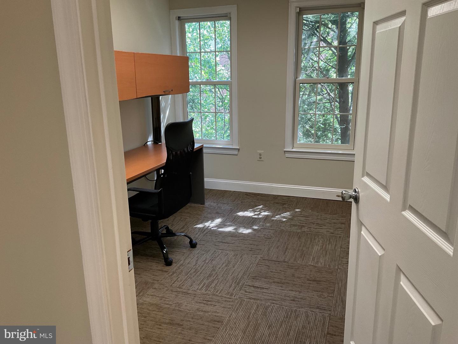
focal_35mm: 29
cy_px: 172
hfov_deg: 61.7
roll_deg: +1.0
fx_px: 384
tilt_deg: -14.9
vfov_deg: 48.2
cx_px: 229
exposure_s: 1/60
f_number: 1.8
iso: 80
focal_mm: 3
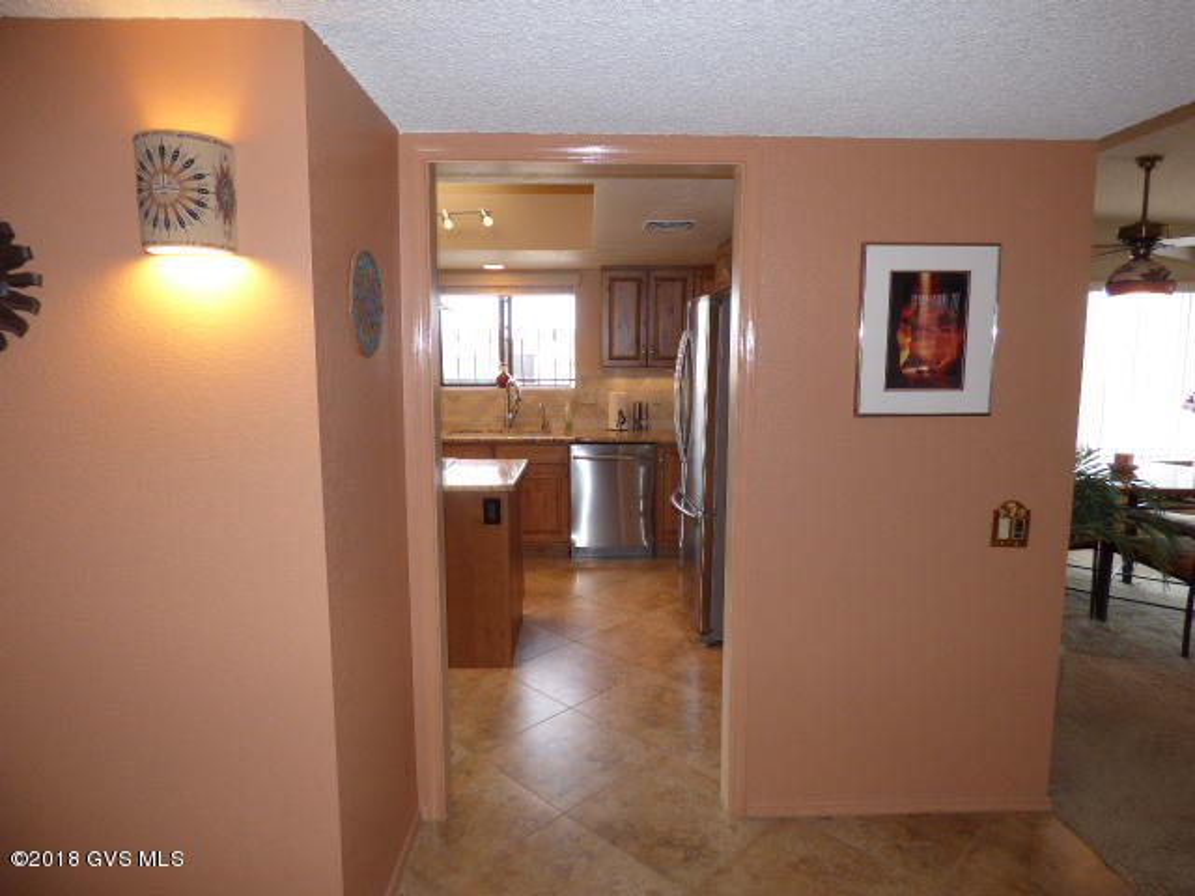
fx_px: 690
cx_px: 598
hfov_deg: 81.7
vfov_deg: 66.0
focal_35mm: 20
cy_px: 448
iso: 200
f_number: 2.8
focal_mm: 3.58
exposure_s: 1/60
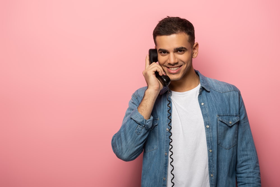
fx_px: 1089
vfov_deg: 9.8
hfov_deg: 14.6
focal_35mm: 140
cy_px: 94
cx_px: 140
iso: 100
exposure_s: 1/200
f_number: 8
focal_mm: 140
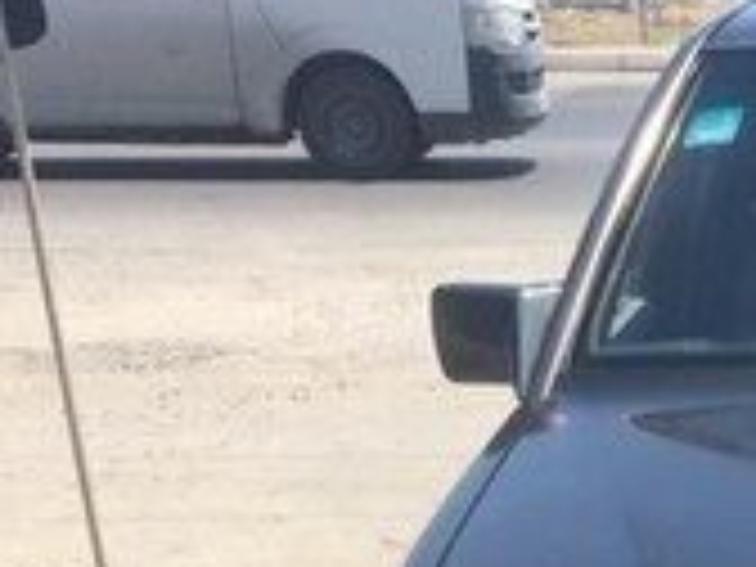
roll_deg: -0.1
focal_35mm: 114
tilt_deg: -23.9
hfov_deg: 16.1
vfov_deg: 12.1
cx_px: 1053
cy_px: 983
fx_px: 2490
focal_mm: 4.15
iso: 32
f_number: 2.2
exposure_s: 1/1580
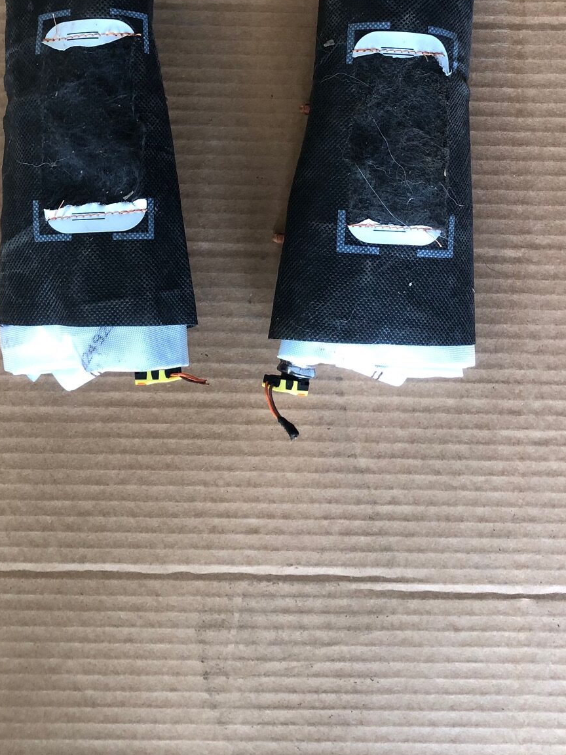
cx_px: 237
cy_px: 201
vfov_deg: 38.0
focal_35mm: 49
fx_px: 1068
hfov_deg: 29.6
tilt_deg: -83.5
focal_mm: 4
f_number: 1.8
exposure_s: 1/30
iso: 25
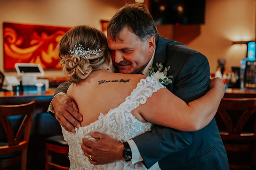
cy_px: 84
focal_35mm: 65
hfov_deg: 31.0
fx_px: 462
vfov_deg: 20.9
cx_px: 128
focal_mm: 61
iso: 2000
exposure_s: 1/200
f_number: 2.8
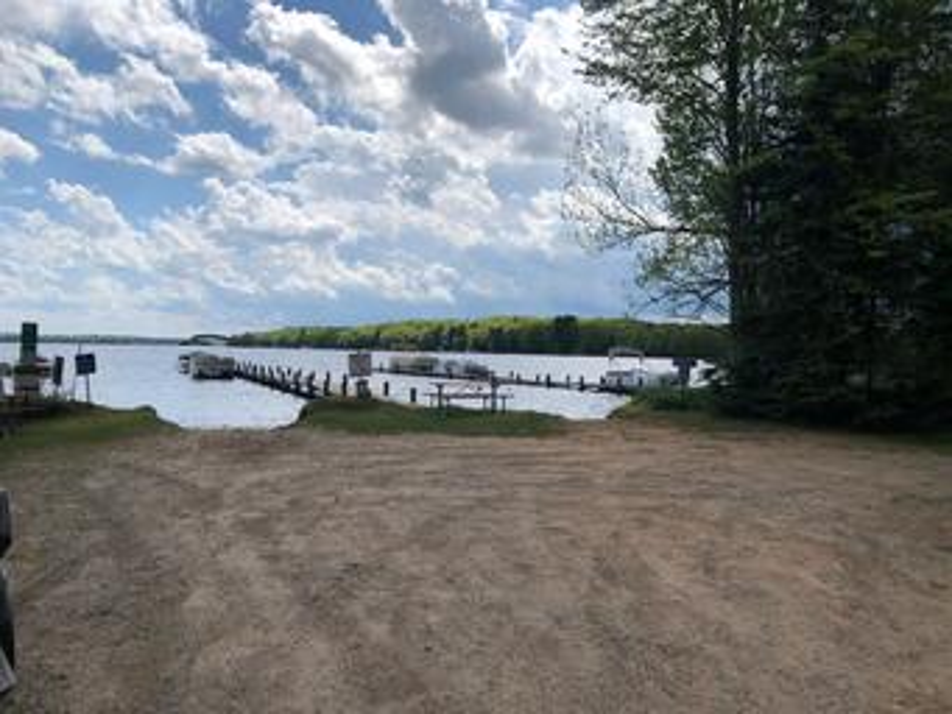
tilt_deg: +1.1
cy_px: 357
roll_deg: -0.5
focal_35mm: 28
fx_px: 770
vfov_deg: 49.8
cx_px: 476
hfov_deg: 63.4
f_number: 1.8
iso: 25
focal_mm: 3.99
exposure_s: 1/4808
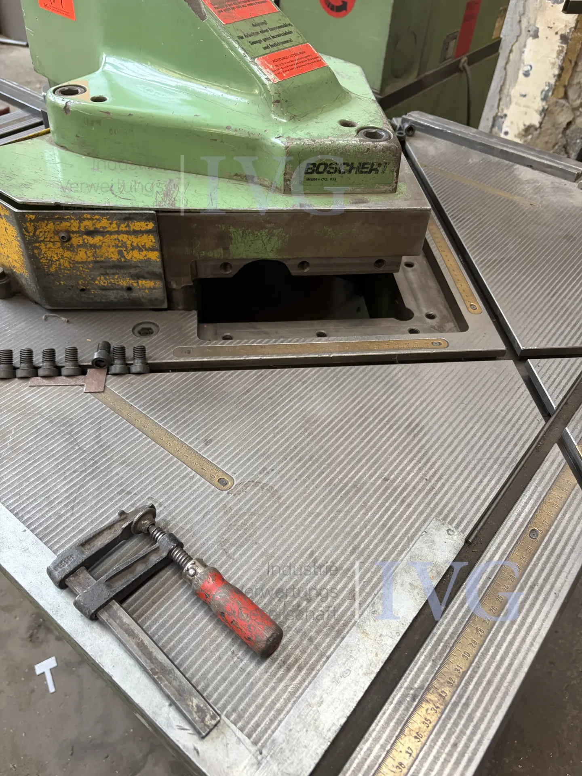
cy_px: 388
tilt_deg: -46.6
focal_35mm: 26
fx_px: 583
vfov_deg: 67.3
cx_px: 291
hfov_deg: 53.1
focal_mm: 5.96
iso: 200
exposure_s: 1/60
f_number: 1.6
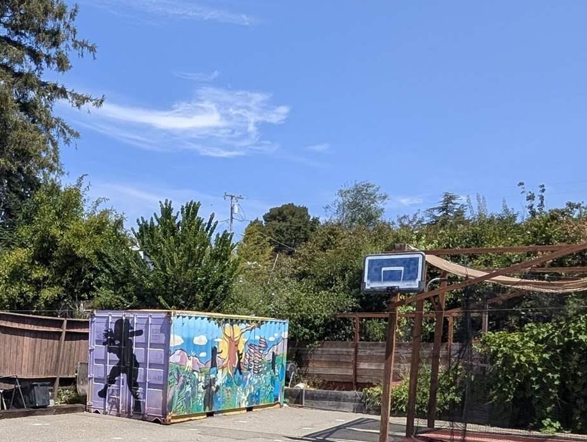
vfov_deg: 34.3
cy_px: 384
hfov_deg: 43.6
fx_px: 679
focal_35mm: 40
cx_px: 86
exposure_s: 1/3077
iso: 56
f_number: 1.7
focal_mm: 2.02
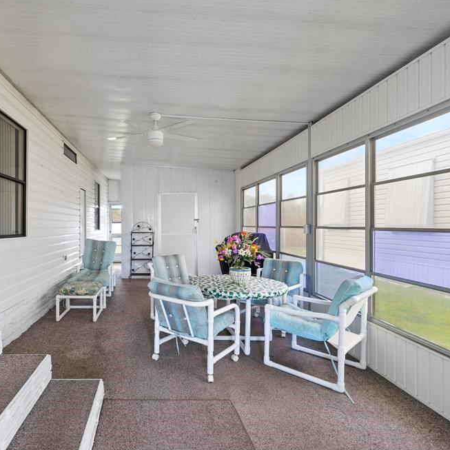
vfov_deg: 72.1
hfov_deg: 69.9
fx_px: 309
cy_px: 228
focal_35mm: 21
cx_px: 147
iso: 100
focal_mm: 10.5
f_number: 6.3
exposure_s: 1/8
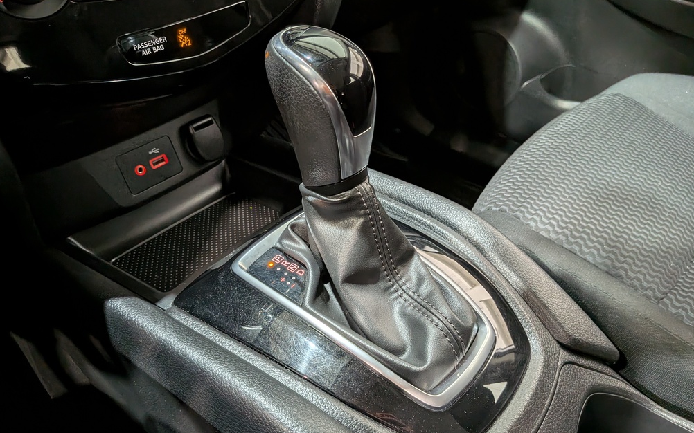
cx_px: 349
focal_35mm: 26
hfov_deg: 70.4
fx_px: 492
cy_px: 237
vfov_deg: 47.5
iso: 46
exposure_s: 1/60
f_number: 1.7
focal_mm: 4.53
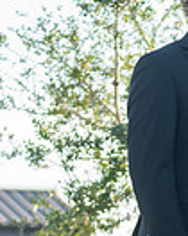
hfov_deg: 4.8
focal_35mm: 321
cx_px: 281
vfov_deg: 6.0
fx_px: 2240
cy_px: 222
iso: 100
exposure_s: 1/320
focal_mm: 71
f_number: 2.8
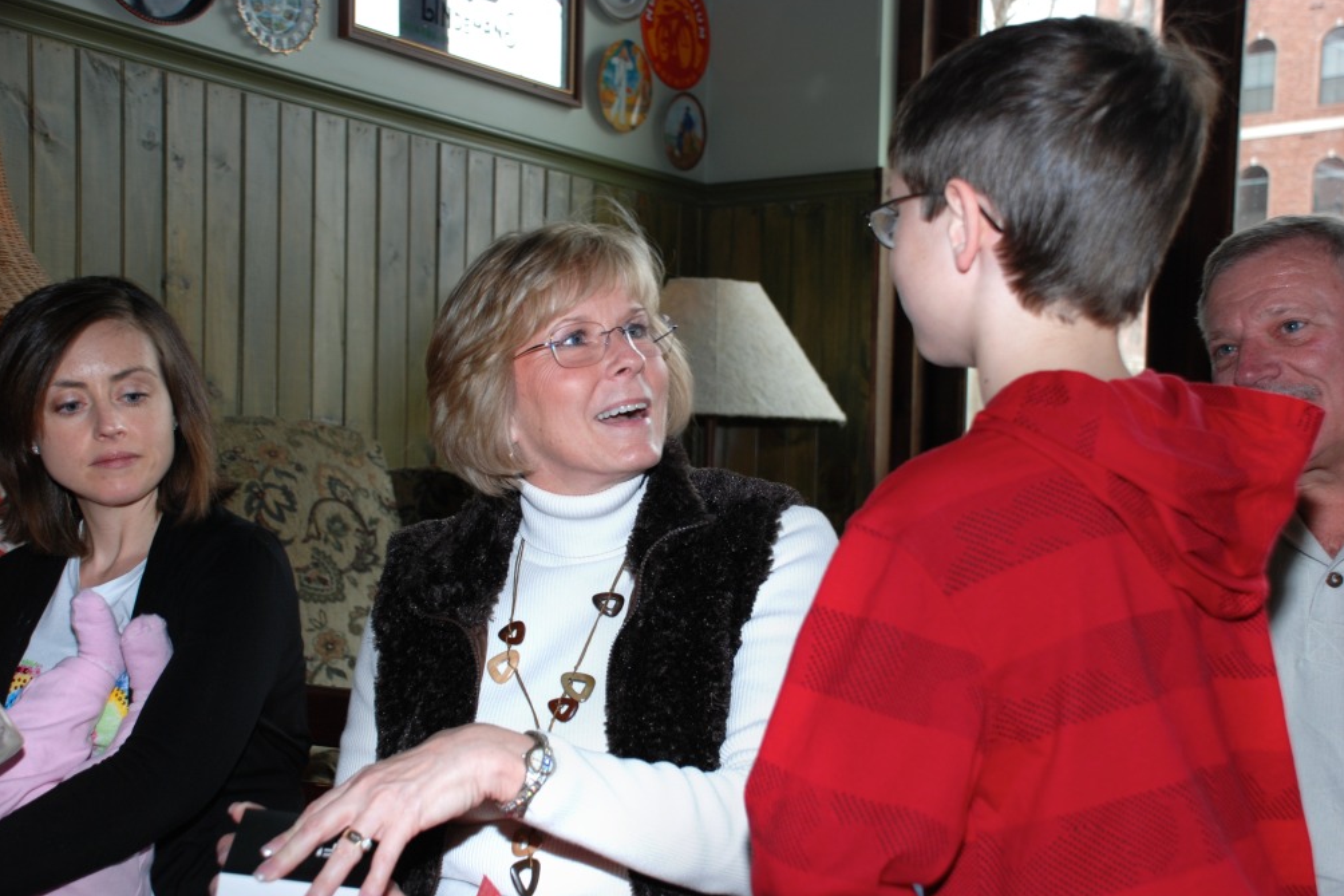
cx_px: 661
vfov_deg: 27.5
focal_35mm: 49
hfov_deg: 40.3
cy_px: 455
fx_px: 1829
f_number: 4.2
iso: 200
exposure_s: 1/60
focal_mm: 32
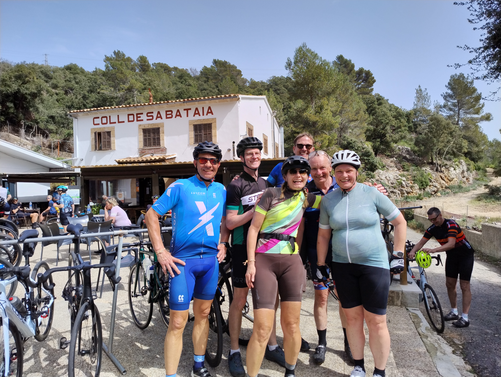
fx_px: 348
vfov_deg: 56.9
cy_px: 188
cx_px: 250
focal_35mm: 24
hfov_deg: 71.5
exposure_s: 1/1320
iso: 101
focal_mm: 5.56
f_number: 1.8
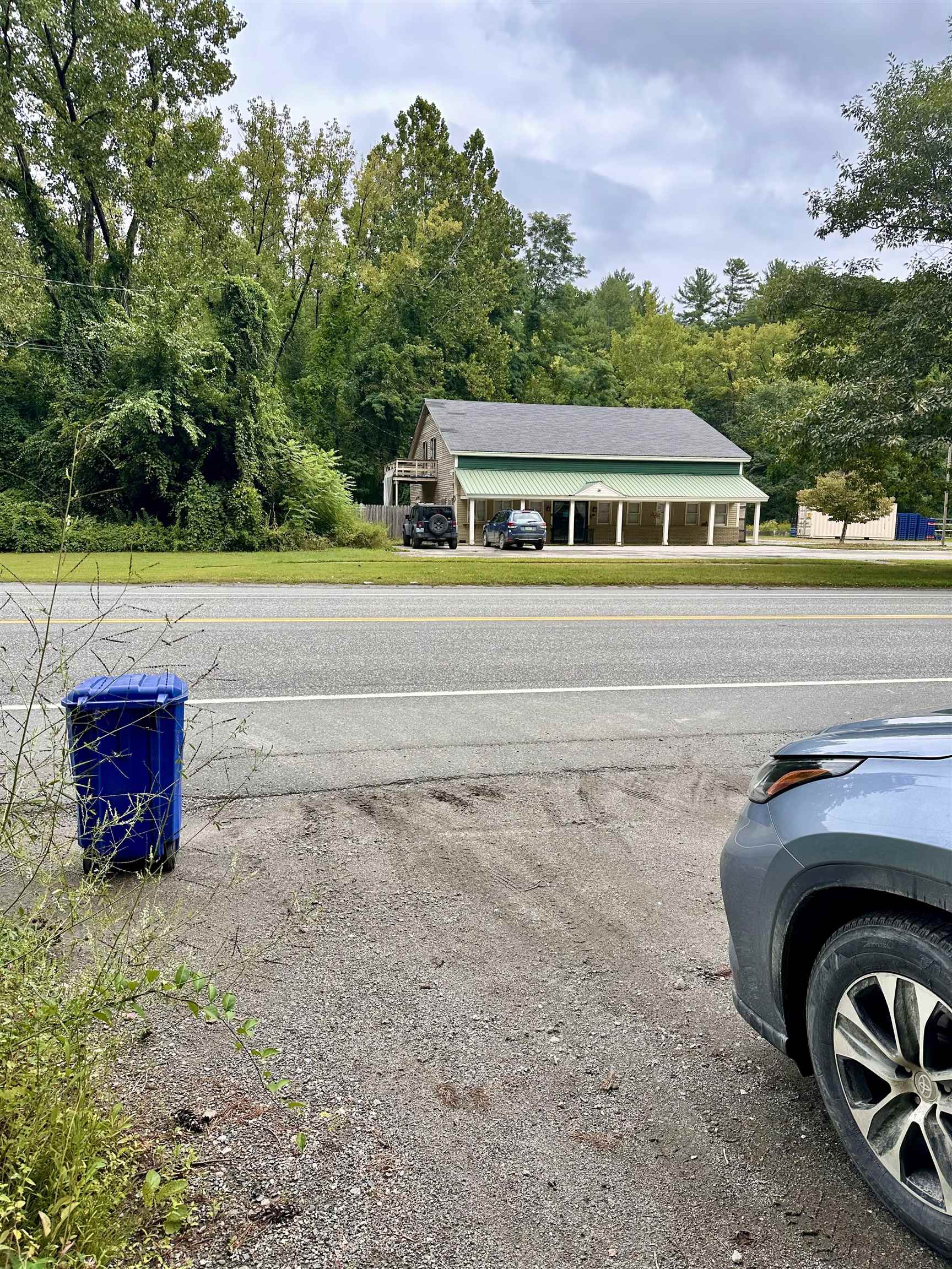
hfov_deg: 56.8
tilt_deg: -7.1
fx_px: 880
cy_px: 634
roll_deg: -1.3
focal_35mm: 24
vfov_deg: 71.6
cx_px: 476
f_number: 1.78
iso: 80
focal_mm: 6.86
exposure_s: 1/1562
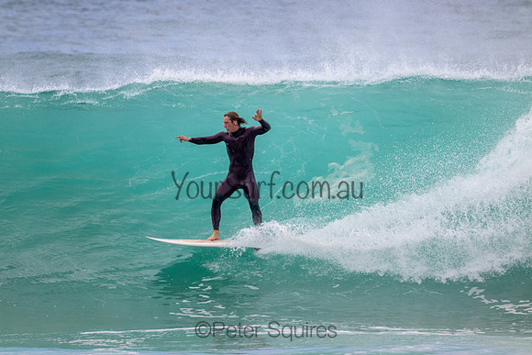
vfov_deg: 1.7
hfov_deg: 2.6
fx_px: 11824
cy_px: 178
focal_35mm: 800
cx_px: 266
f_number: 11
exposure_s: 1/2000
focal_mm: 800
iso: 1250
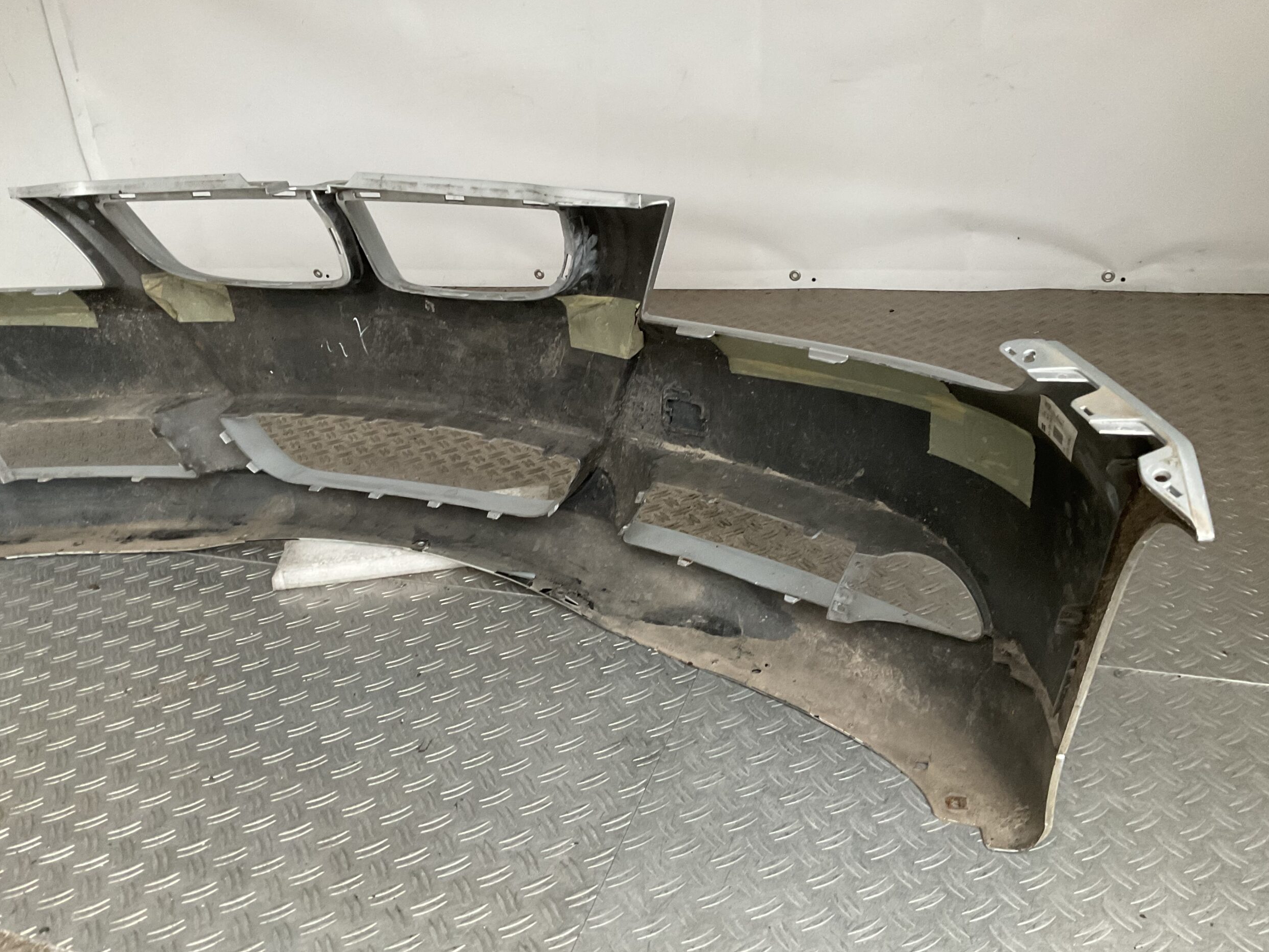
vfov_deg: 46.8
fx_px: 1100
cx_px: 622
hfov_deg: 60.0
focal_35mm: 30
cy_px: 473
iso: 200
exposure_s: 1/60
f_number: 1.8
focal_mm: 3
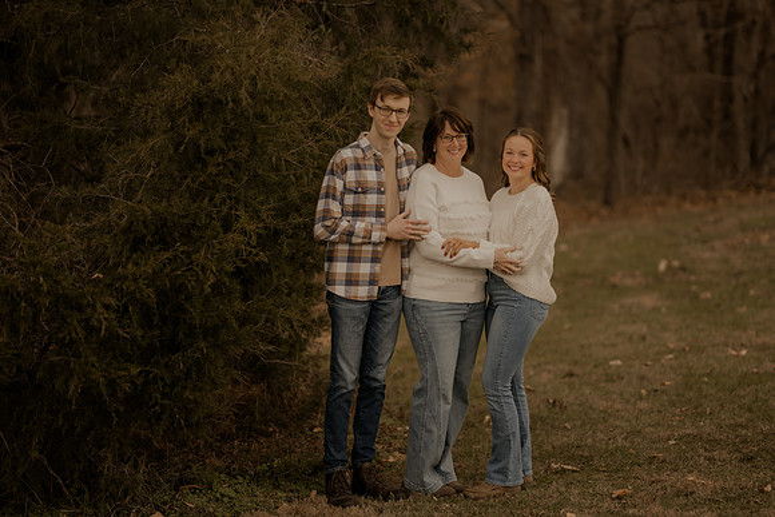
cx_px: 388
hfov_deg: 23.4
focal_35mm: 87
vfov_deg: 15.7
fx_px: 1875
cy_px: 258
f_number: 1.4
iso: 200
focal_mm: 85
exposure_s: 1/800
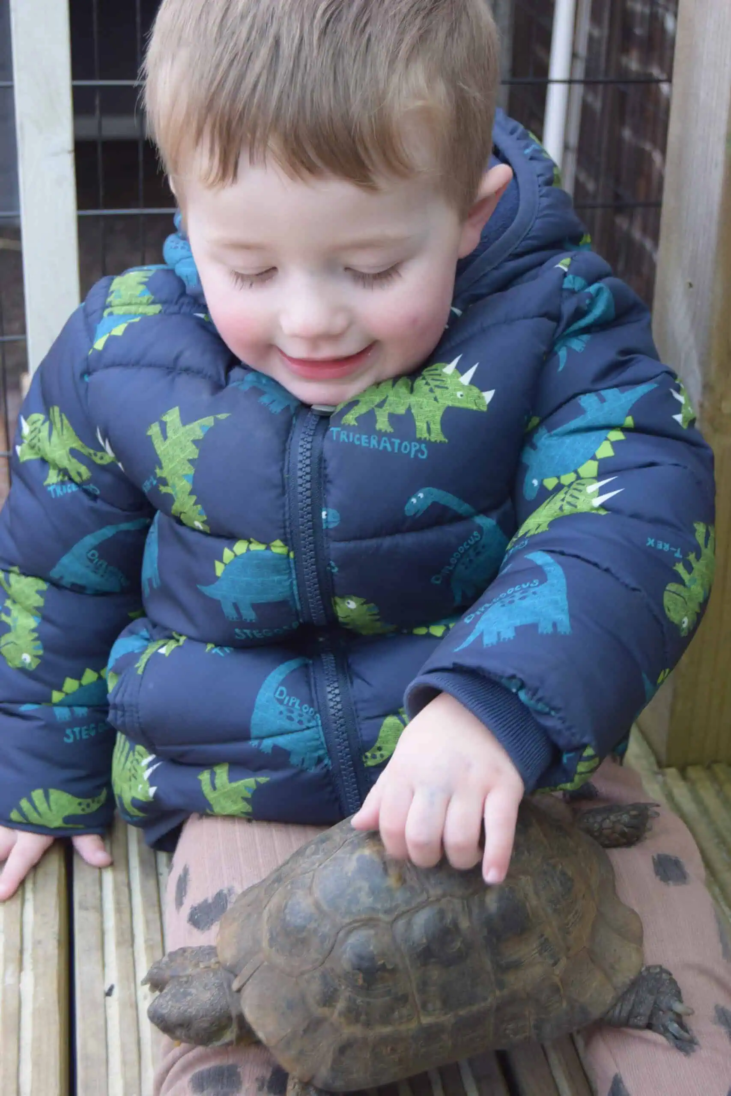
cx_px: 366
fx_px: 1827
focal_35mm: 60
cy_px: 548
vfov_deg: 33.4
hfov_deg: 22.6
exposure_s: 1/125
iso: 400
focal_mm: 40
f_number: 5.6
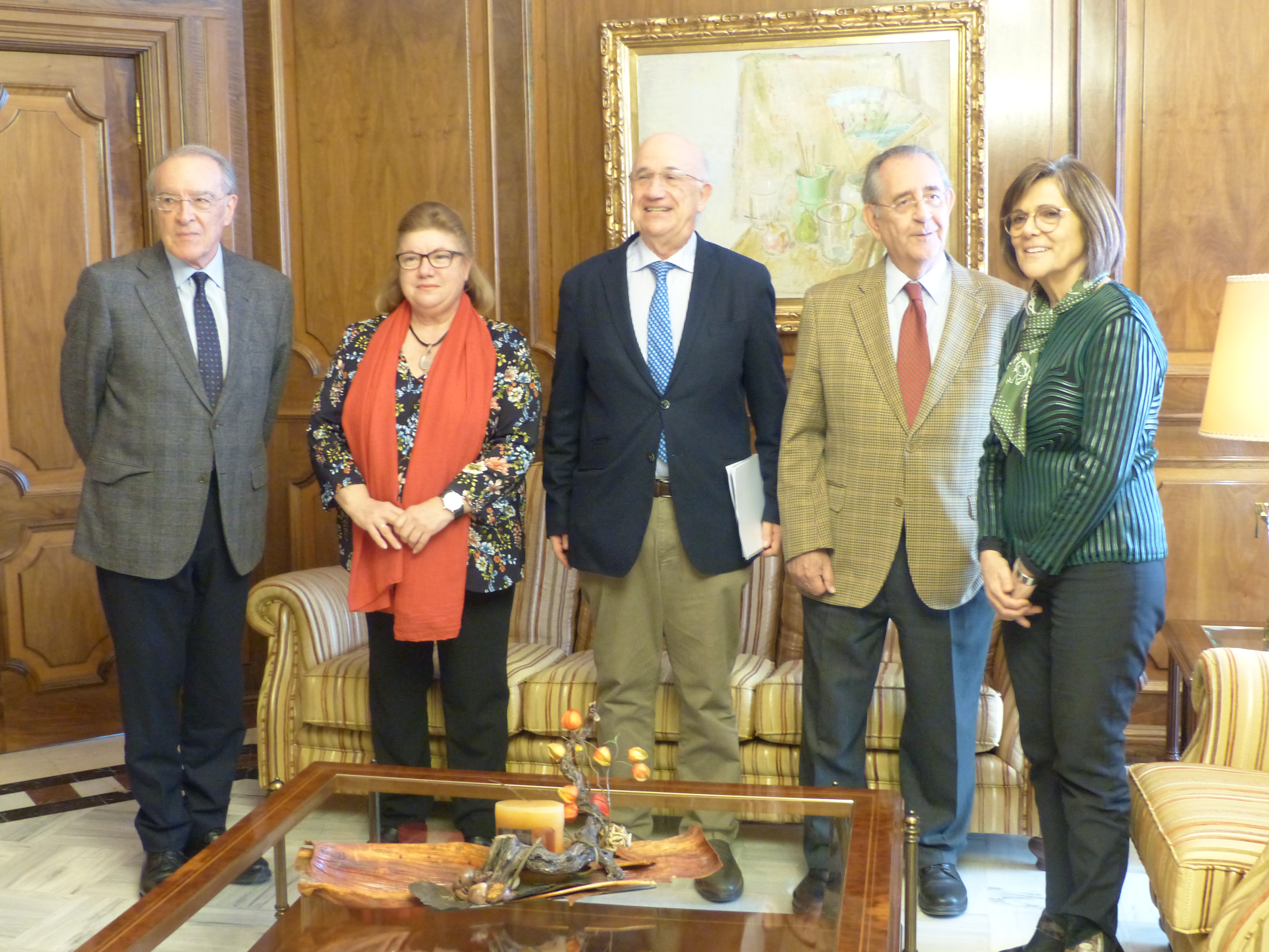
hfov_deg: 44.8
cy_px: 476
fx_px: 1540
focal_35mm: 42
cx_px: 634
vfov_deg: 34.3
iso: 500
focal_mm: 7.6
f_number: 2.8
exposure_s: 1/15
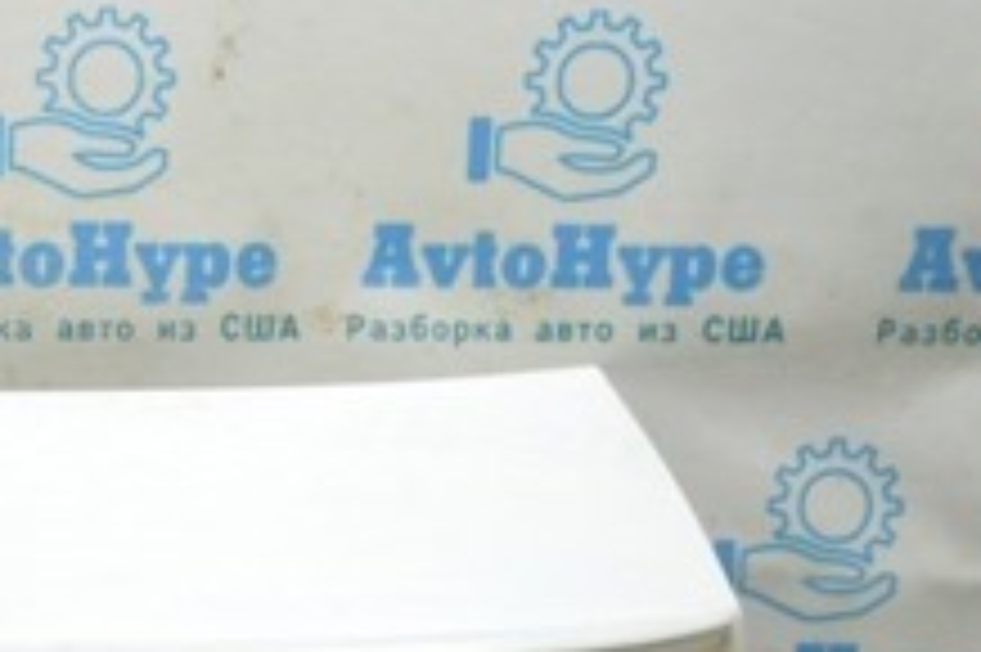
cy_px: 650
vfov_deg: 14.5
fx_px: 2518
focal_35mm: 92
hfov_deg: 20.1
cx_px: -324
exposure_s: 1/20
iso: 400
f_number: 5.6
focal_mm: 21
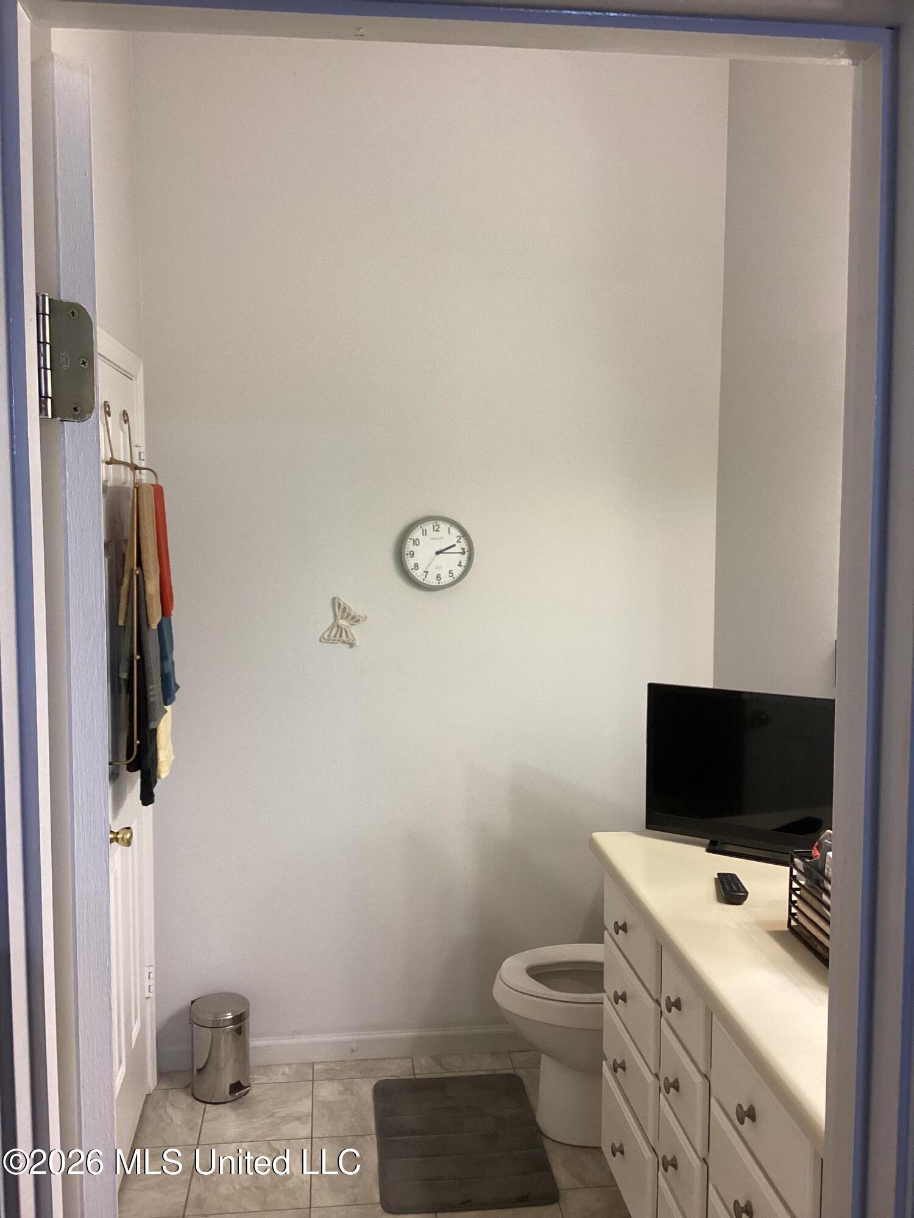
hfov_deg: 45.4
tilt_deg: -6.0
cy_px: 609
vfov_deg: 58.4
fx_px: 1091
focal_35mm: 31
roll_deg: -0.4
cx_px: 457
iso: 200
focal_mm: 3.3
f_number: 2.4
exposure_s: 1/60
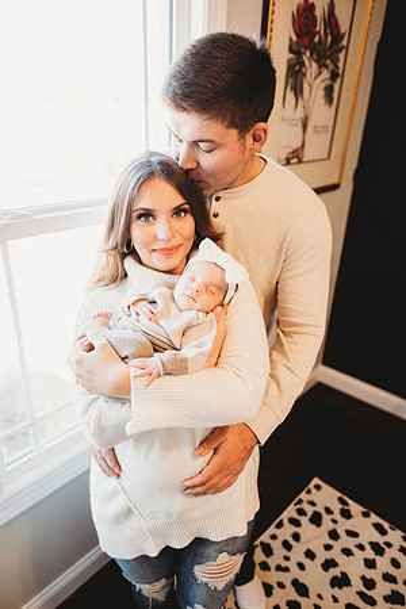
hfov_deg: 53.1
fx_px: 406
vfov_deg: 73.7
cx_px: 203
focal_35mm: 24
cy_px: 304
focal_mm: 24
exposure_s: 1/200
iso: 320
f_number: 2
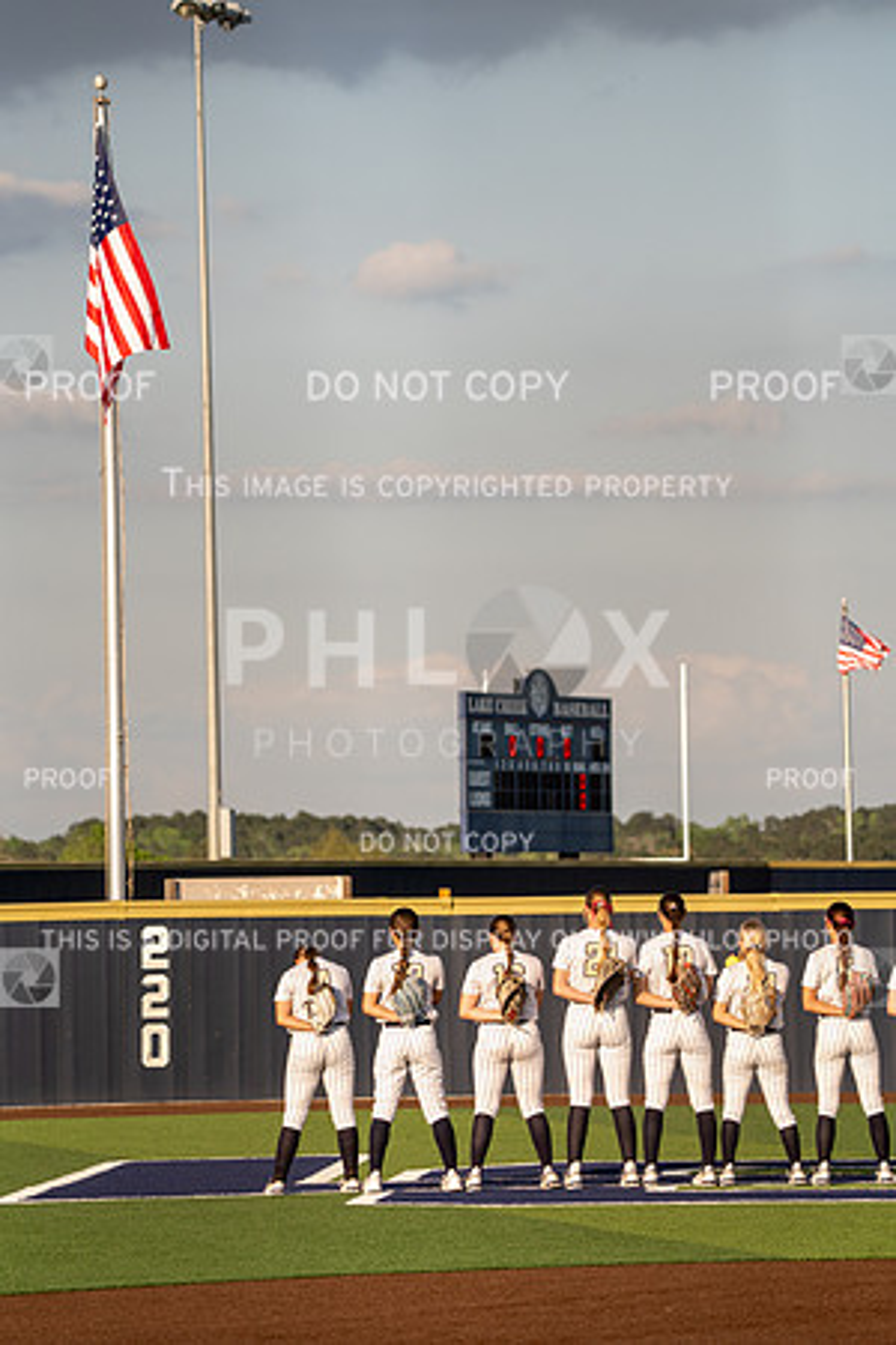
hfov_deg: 6.9
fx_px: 7466
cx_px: 448
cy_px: 672
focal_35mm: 200
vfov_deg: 10.3
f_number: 5.6
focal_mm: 200
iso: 400
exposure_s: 1/1250
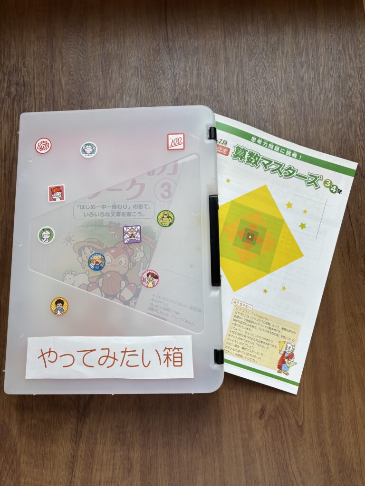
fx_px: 366
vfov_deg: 67.3
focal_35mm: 26
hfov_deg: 53.1
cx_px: 182
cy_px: 243
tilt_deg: -80.4
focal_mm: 5.96
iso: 40
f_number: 1.6
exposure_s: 1/183
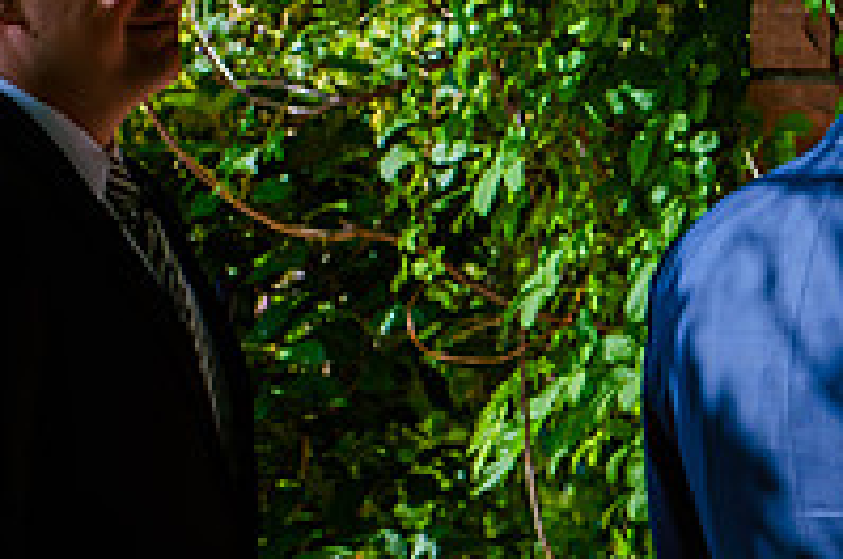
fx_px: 10965
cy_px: 357
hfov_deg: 4.4
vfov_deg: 2.9
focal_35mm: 469
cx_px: 1066
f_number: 10
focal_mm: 135
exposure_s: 1/160
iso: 400
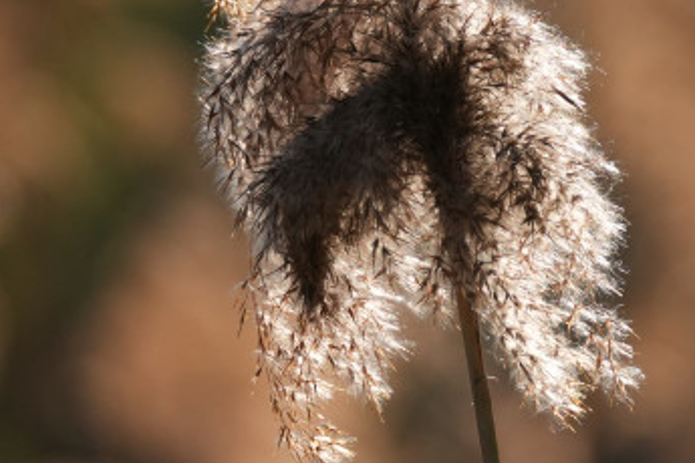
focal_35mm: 1044
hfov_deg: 2.0
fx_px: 20153
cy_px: 44
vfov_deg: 1.3
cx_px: 349
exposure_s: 1/3200
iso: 500
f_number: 4.5
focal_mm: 226
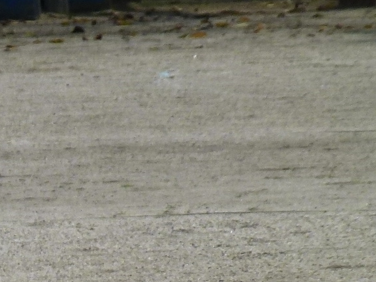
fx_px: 12119
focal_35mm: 1116
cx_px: -419
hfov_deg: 1.8
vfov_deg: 1.3
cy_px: 434
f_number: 5.6
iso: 100
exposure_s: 1/1000
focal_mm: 44.5
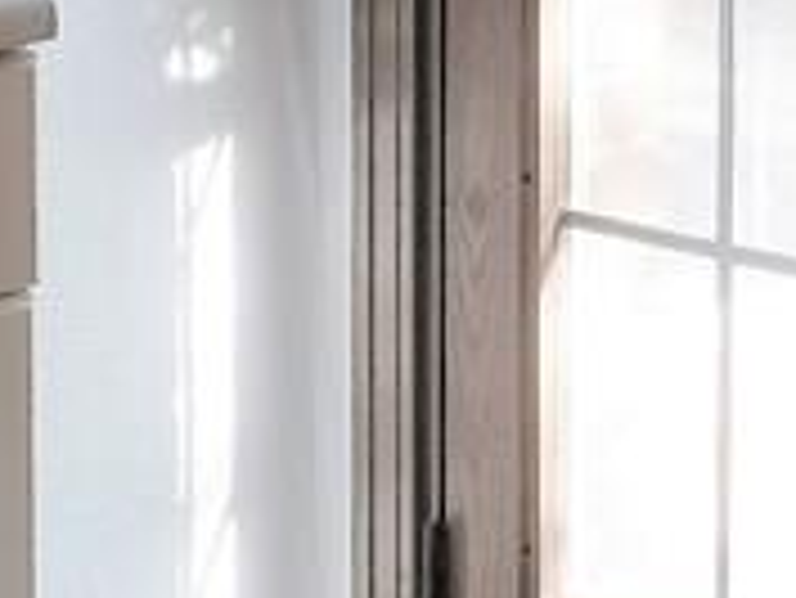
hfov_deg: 9.5
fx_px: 4786
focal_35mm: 208
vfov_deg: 7.0
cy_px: -441
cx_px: 711
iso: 125
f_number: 3.5
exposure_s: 1/50
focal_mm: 6.3
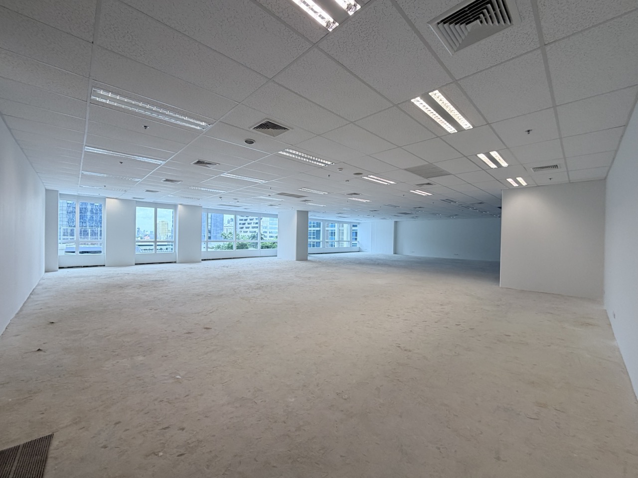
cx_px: 319
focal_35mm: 14
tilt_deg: -0.4
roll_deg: -0.7
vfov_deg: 85.7
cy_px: 239
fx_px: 258
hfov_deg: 102.1
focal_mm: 2.22
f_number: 2.2
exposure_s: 1/100
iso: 80
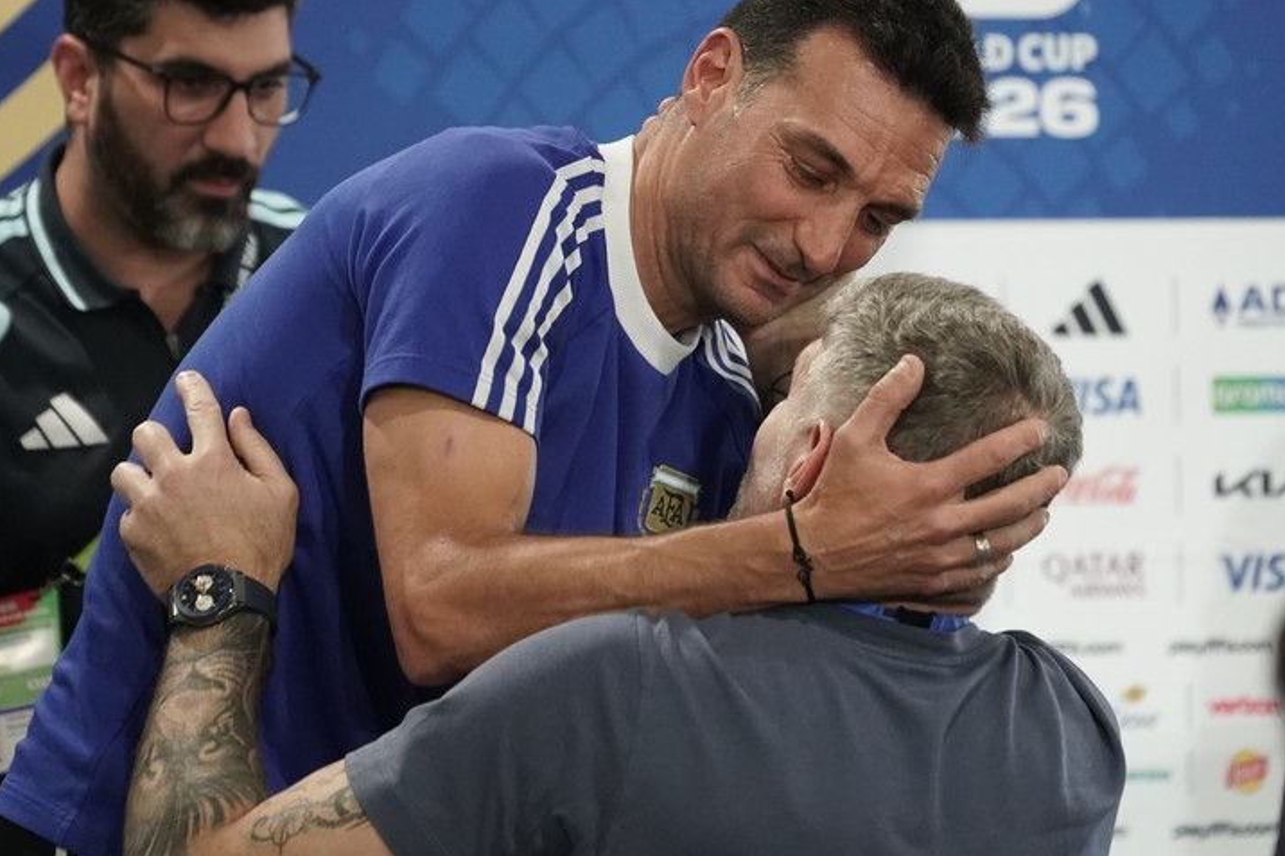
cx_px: 641
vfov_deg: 3.7
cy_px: 427
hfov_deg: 5.5
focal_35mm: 374
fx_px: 13346
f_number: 5.6
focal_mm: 248
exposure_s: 1/640
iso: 6400
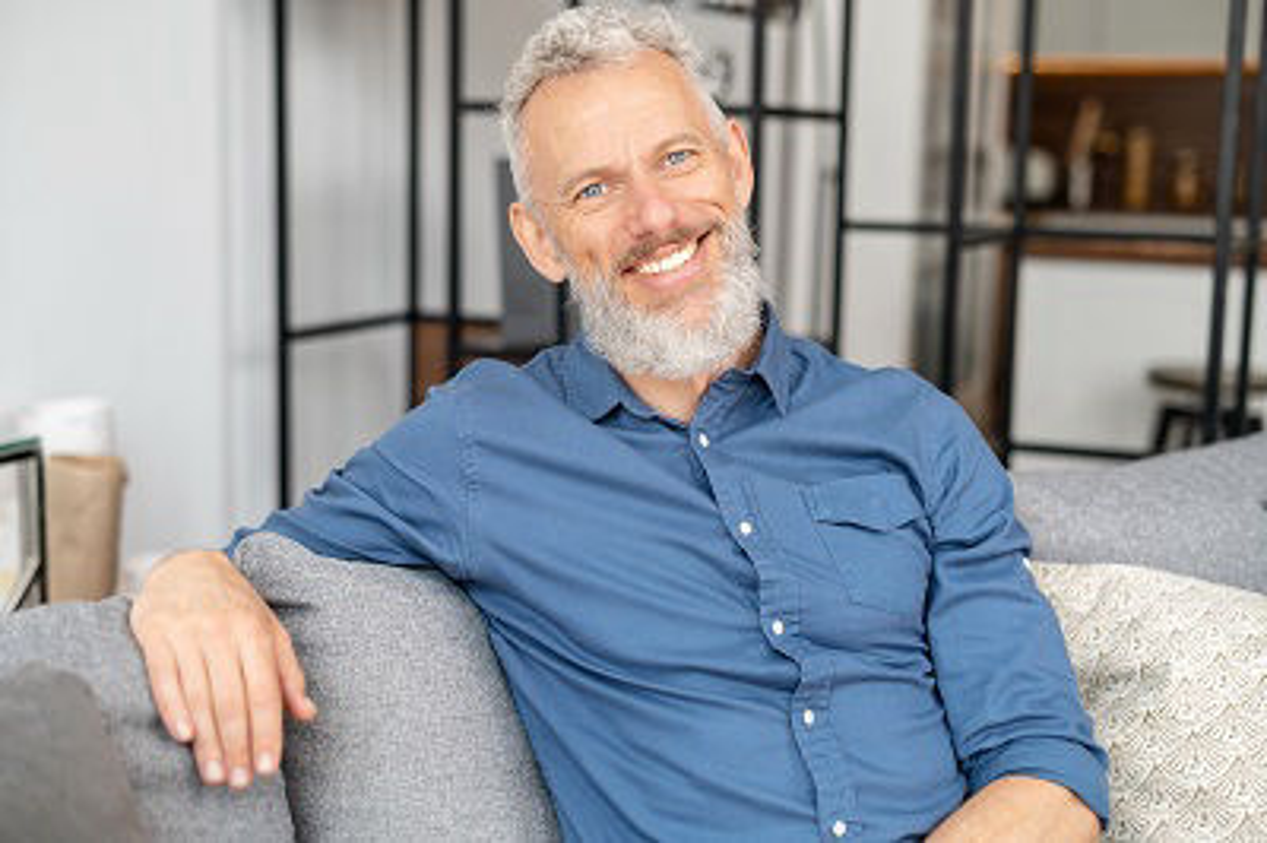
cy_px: 422
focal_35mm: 50
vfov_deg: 26.9
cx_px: 634
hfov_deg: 39.6
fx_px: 1758
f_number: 2.8
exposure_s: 1/200
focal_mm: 50
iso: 180
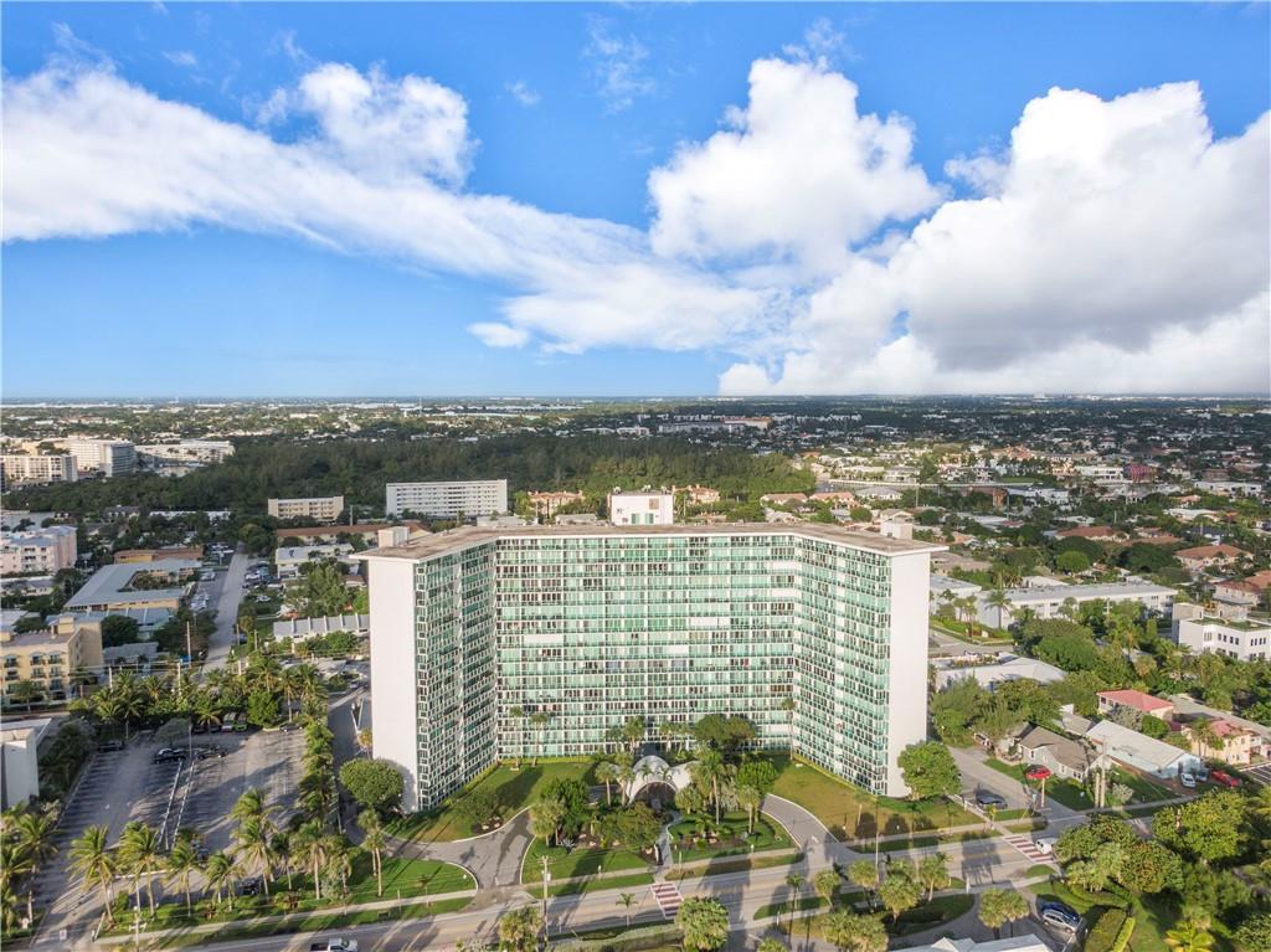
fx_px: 881
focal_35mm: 24
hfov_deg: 71.6
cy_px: 476
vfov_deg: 56.8
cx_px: 636
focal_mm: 4.39
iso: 110
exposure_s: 1/1600
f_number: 2.8
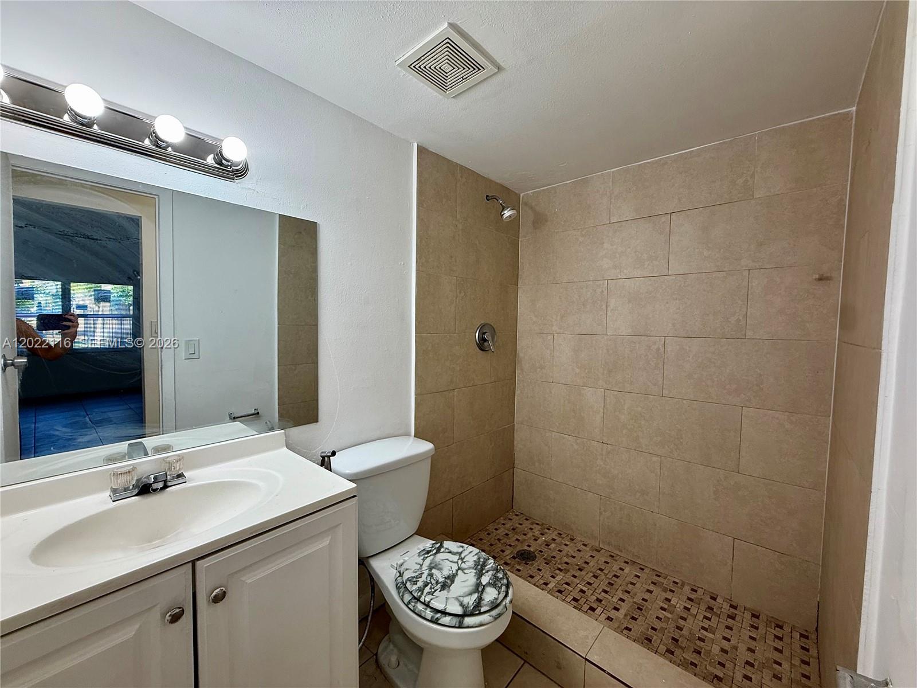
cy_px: 344
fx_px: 371
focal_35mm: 14
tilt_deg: -3.3
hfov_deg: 102.1
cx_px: 458
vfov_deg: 85.7
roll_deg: -1.0
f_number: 2.2
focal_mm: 2.22
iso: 100
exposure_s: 1/120
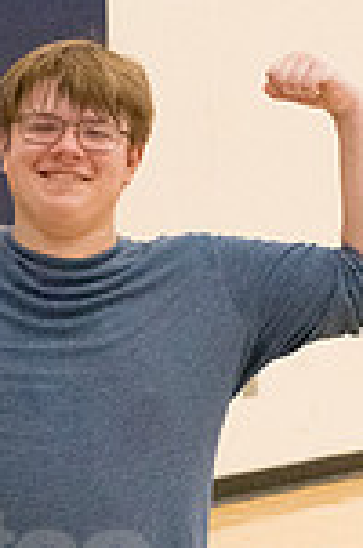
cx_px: 67
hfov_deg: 5.5
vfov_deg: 8.2
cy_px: 606
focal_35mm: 250
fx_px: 3798
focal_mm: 56
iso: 10000
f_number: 5.6
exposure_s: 1/400
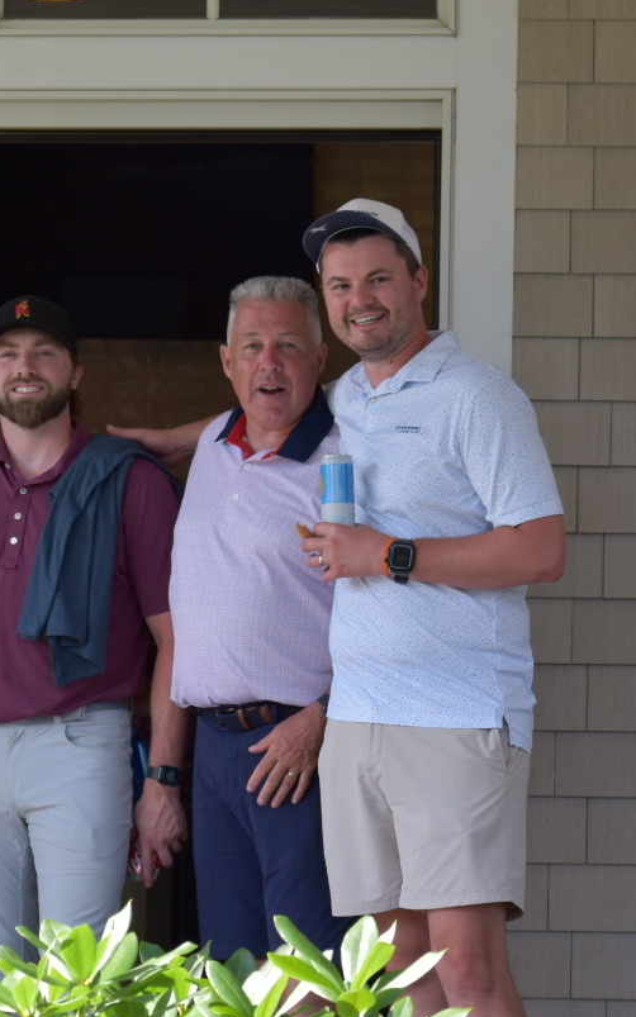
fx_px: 5989
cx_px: -155
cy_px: 489
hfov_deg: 6.0
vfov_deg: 9.7
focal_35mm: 216
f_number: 5.6
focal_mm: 70
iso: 200
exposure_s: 1/250
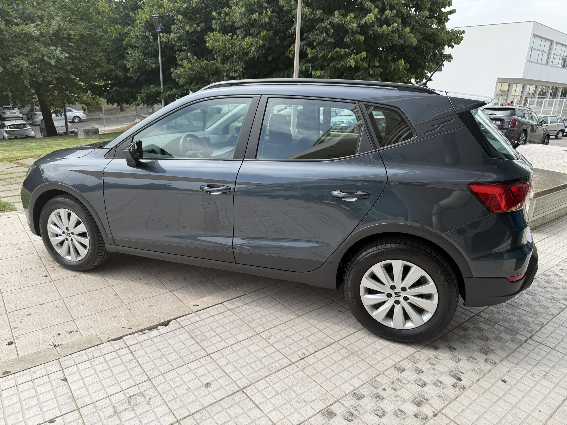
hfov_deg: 71.6
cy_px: 212
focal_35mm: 24
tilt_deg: -16.9
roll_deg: -2.0
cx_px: 284
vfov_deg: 56.8
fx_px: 393
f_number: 1.78
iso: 80
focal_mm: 6.76
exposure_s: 1/1689
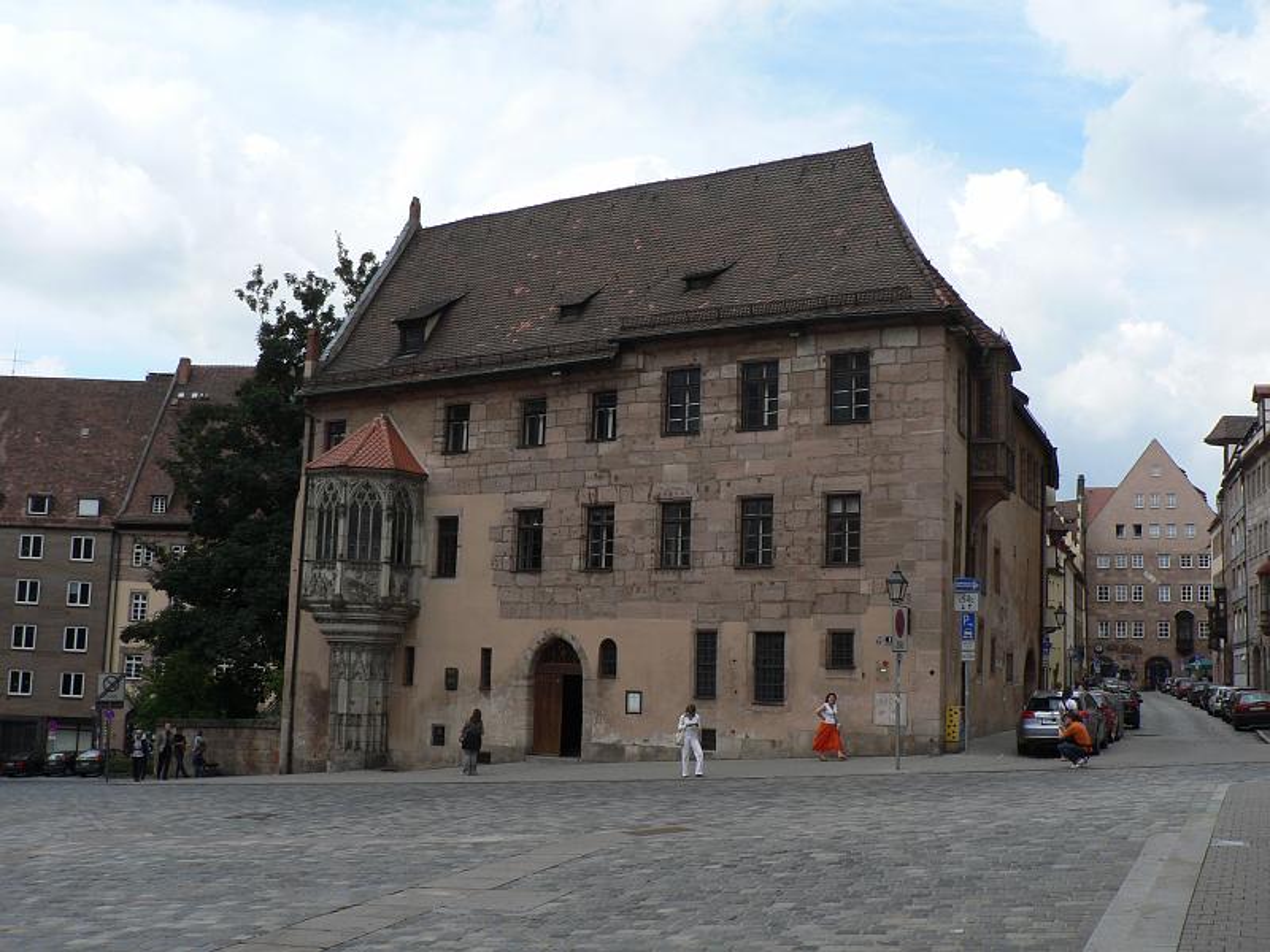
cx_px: 635
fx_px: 1357
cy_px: 476
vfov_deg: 38.7
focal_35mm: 37
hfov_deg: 50.1
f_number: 5
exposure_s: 1/400
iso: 80
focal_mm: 6.2
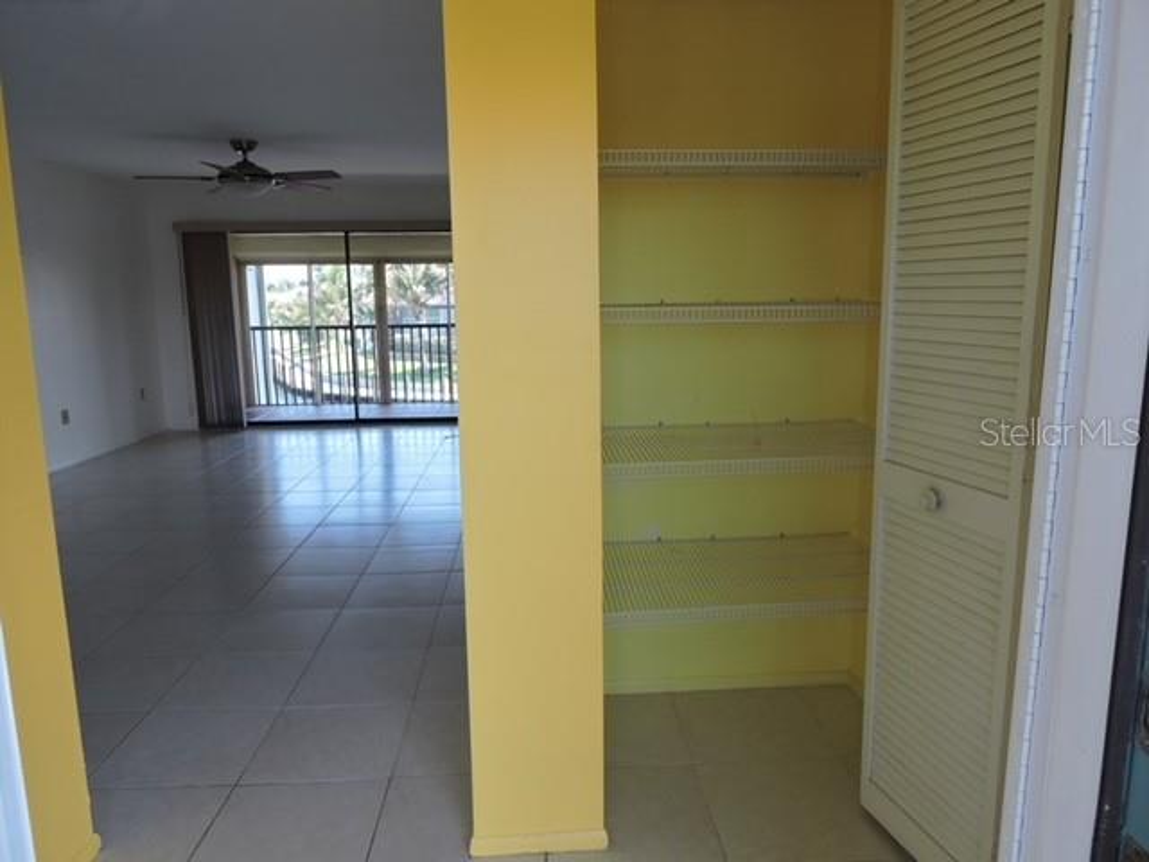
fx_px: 797
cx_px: 574
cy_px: 431
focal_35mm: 24
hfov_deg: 71.6
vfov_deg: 56.8
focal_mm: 4.3
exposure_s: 1/80
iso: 100
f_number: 3.3
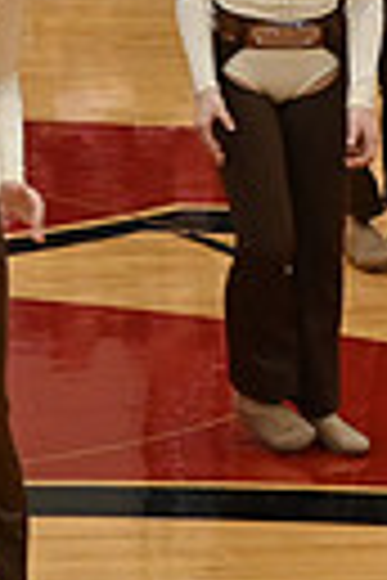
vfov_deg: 4.4
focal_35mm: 471
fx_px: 7594
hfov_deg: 2.9
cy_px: -173
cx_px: -882
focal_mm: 70
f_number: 4
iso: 3200
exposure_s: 1/400
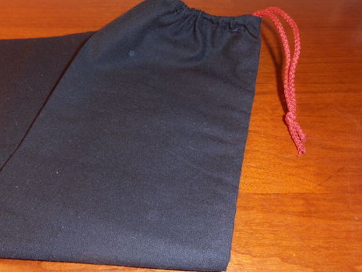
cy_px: 147
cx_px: 129
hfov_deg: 57.4
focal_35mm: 31
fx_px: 324
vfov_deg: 45.4
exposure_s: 1/30
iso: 125
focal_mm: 4.2
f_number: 3
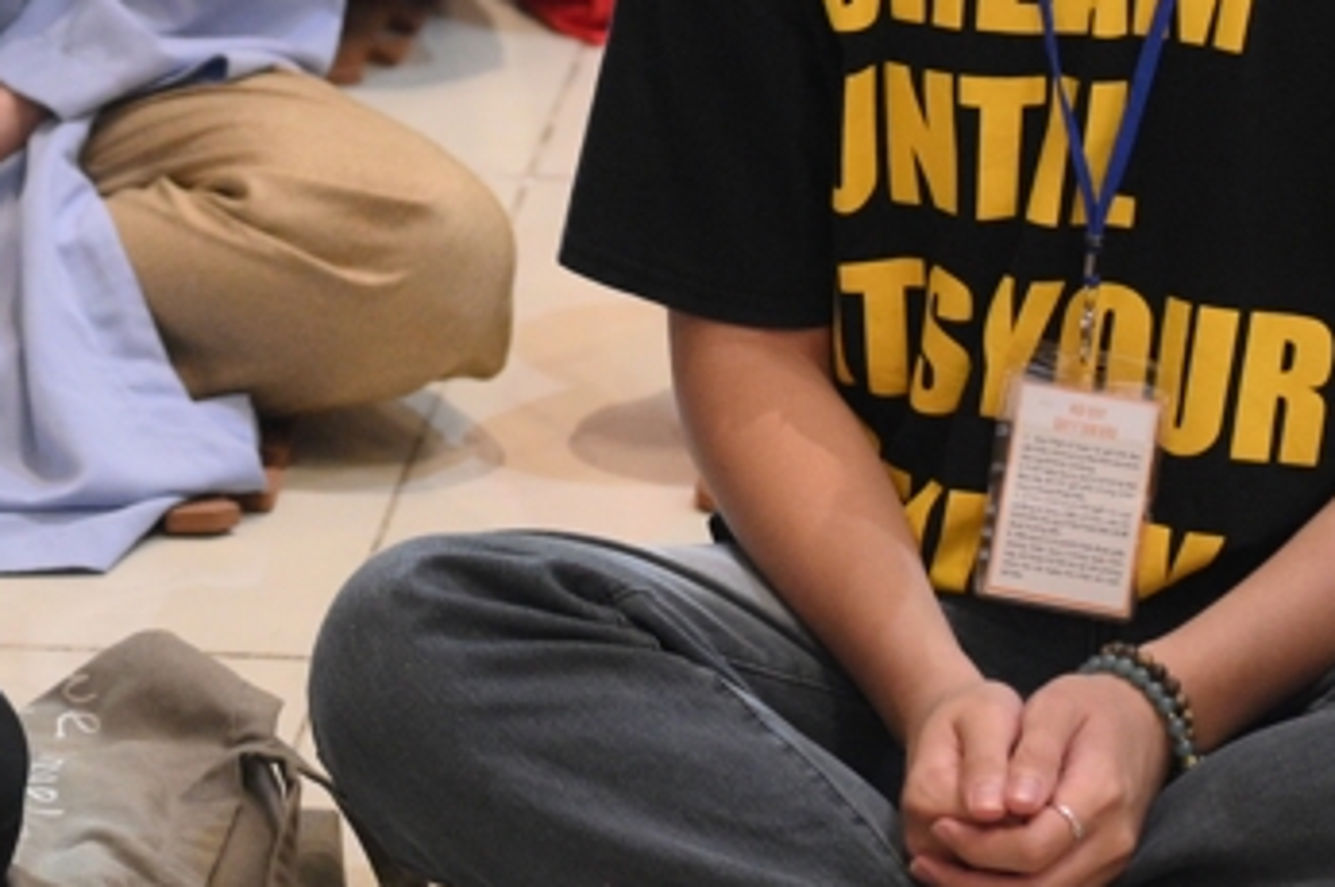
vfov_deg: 4.0
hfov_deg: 6.1
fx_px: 12559
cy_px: -4
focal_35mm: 339
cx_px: 384
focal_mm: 120
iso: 5000
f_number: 4
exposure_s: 1/250
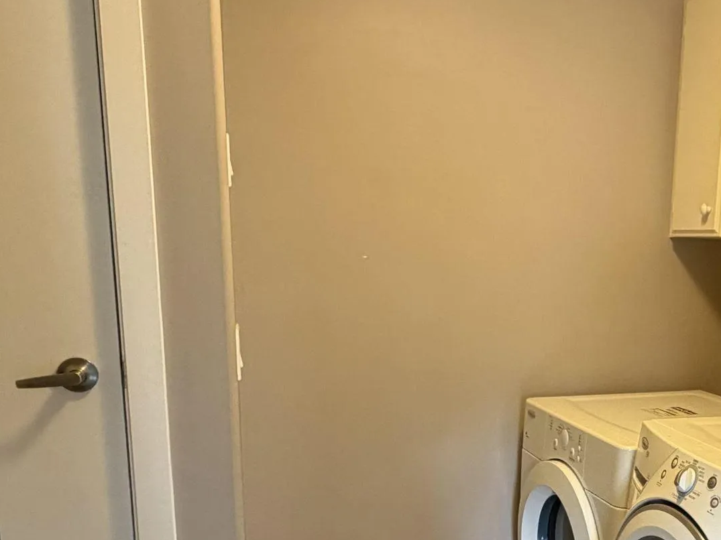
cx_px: 626
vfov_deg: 34.8
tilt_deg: -13.9
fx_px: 833
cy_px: 433
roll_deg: -2.9
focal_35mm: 40
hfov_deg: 43.4
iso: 250
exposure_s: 1/60
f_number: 2.2
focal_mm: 2.22
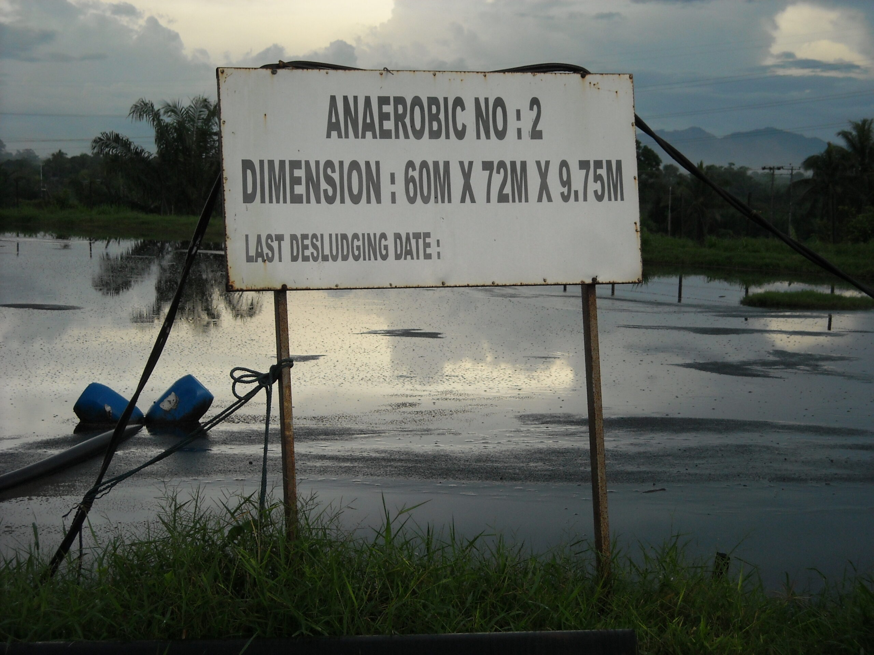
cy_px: 328
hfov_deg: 25.7
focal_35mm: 76
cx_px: 437
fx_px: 1919
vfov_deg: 19.4
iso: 129
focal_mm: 12.3
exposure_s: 1/168
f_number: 3.9
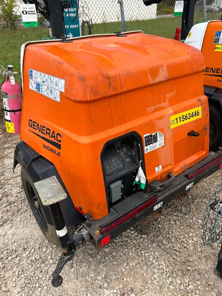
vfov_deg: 67.3
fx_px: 222
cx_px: 111
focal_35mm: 26
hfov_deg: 53.1
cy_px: 148
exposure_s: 1/297
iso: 50
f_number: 1.5
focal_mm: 5.7
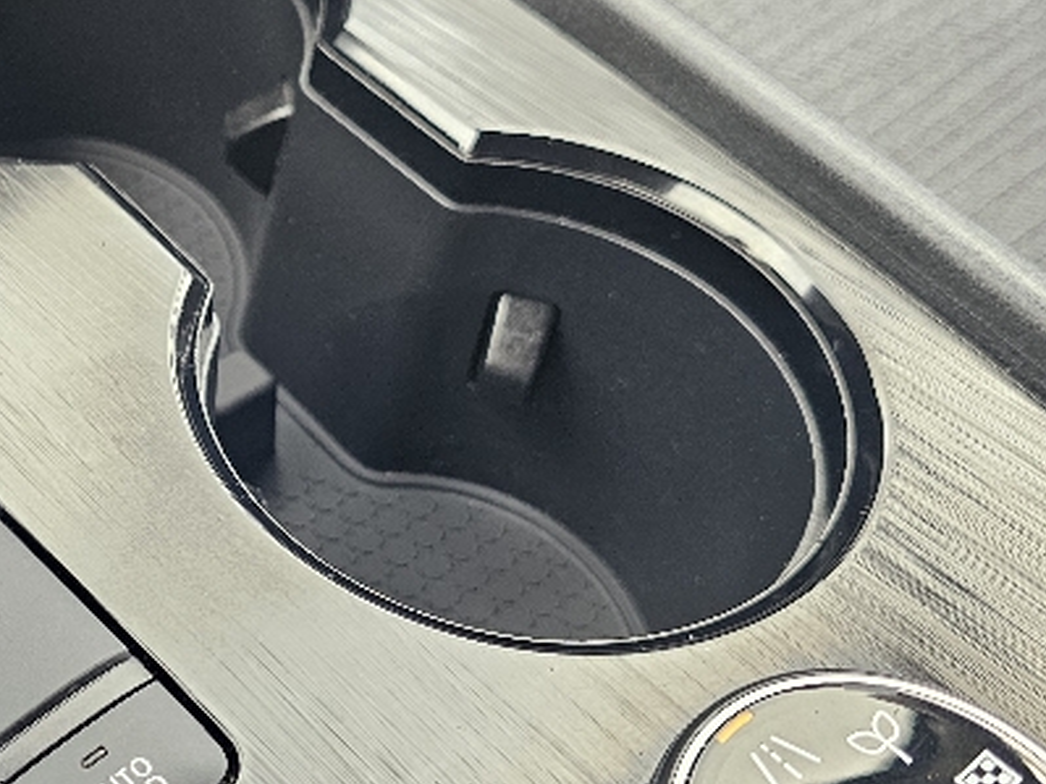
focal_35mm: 59
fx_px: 1782
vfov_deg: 24.8
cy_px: 317
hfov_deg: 30.1
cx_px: -37
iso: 250
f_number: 1.7
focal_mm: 6.3
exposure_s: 1/120
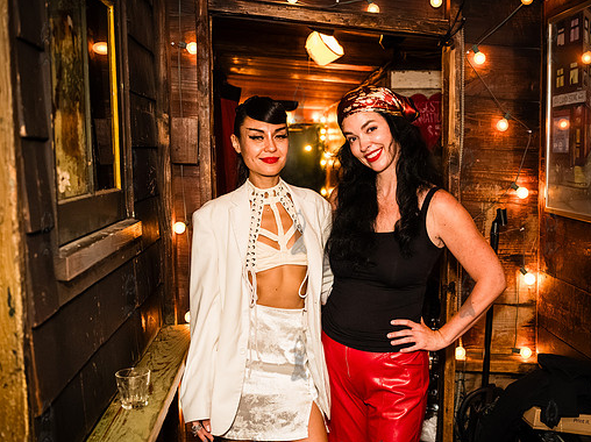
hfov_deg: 42.9
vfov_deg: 32.8
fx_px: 751
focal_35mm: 44
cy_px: 231
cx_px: 339
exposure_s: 1/320
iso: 16000
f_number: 3.2
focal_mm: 35
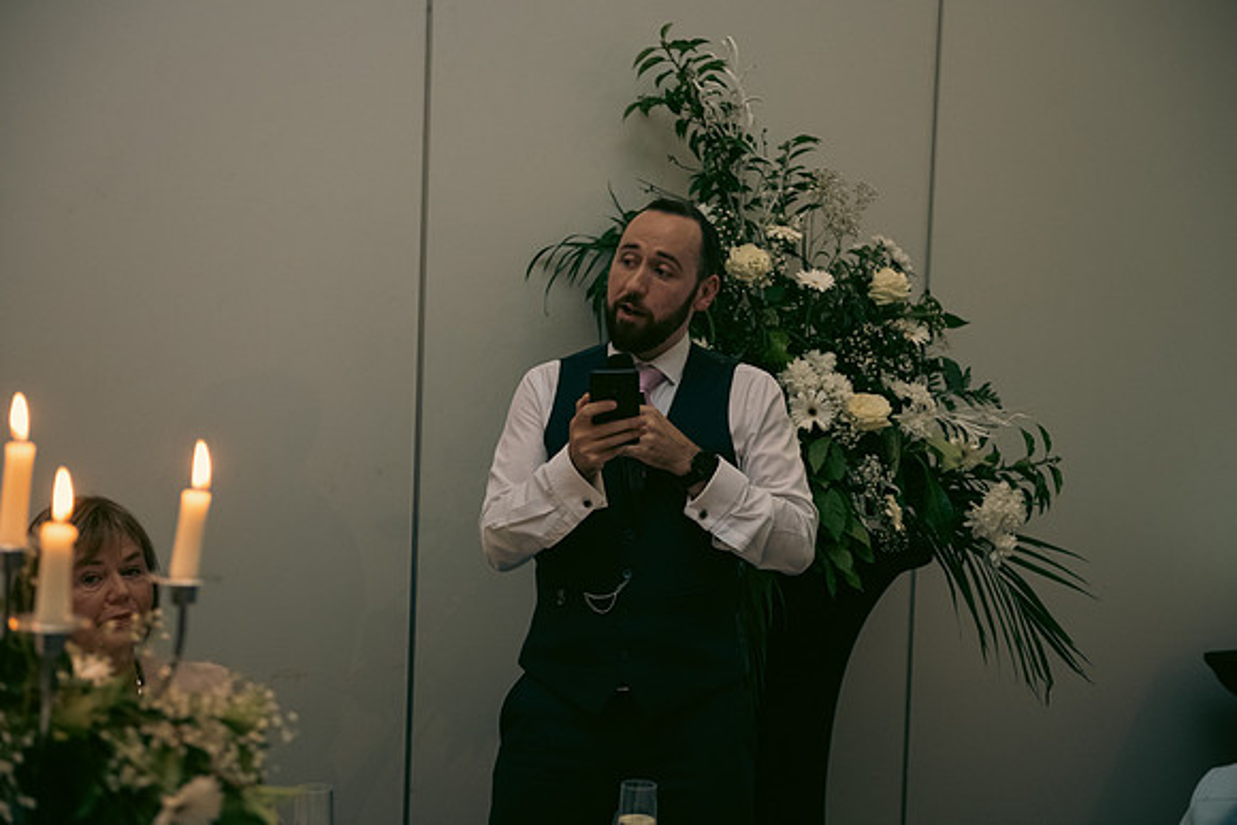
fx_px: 2131
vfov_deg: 21.9
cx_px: 618
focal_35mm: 62
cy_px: 412
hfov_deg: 32.4
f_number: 3.5
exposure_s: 1/160
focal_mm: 62
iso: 2000
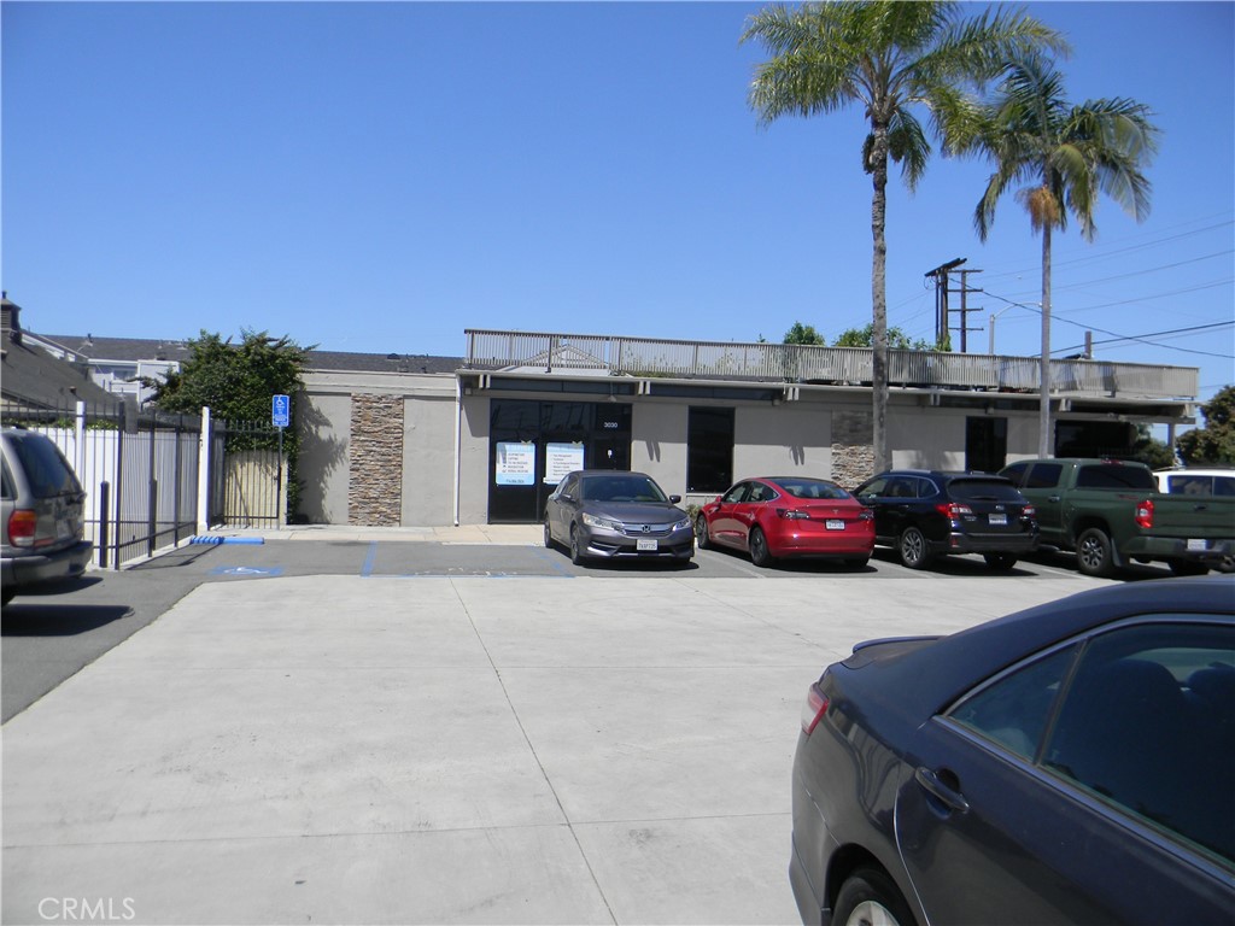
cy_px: 463
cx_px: 618
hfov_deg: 63.4
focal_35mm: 28
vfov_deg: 49.7
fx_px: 999
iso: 80
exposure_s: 1/290
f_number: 7
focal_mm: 5
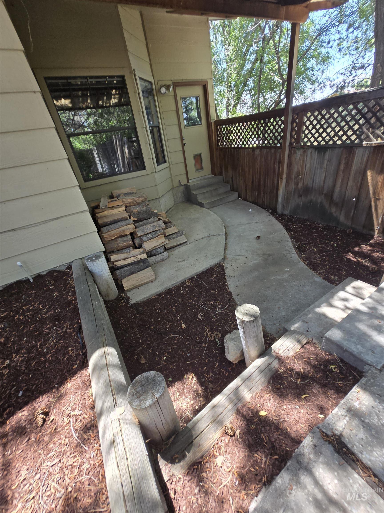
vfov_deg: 106.2
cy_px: 256
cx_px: 192
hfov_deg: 89.9
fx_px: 192
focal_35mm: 13
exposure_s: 1/60
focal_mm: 1.7
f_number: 2.2
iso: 40
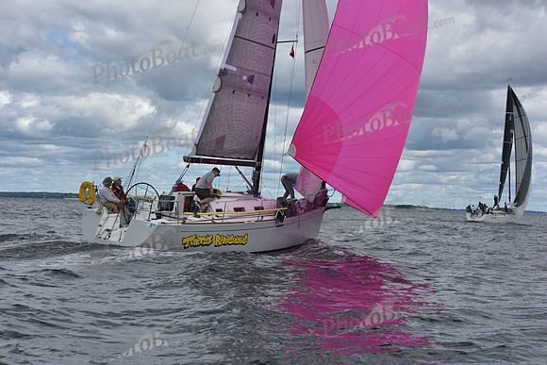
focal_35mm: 78
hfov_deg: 26.0
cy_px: 182
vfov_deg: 17.5
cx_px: 274
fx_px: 1185
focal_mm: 78
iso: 250
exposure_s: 1/800
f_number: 10
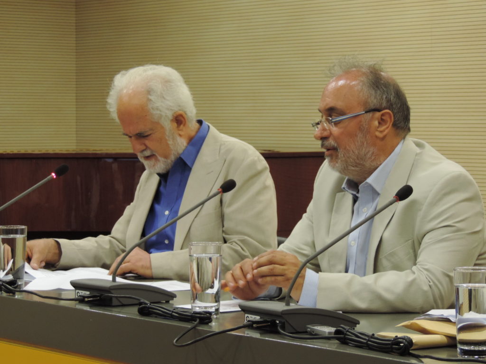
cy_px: 182
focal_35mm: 120
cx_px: 243
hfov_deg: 16.4
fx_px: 1685
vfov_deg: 12.3
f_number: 4.2
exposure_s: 1/25
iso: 450
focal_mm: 21.4
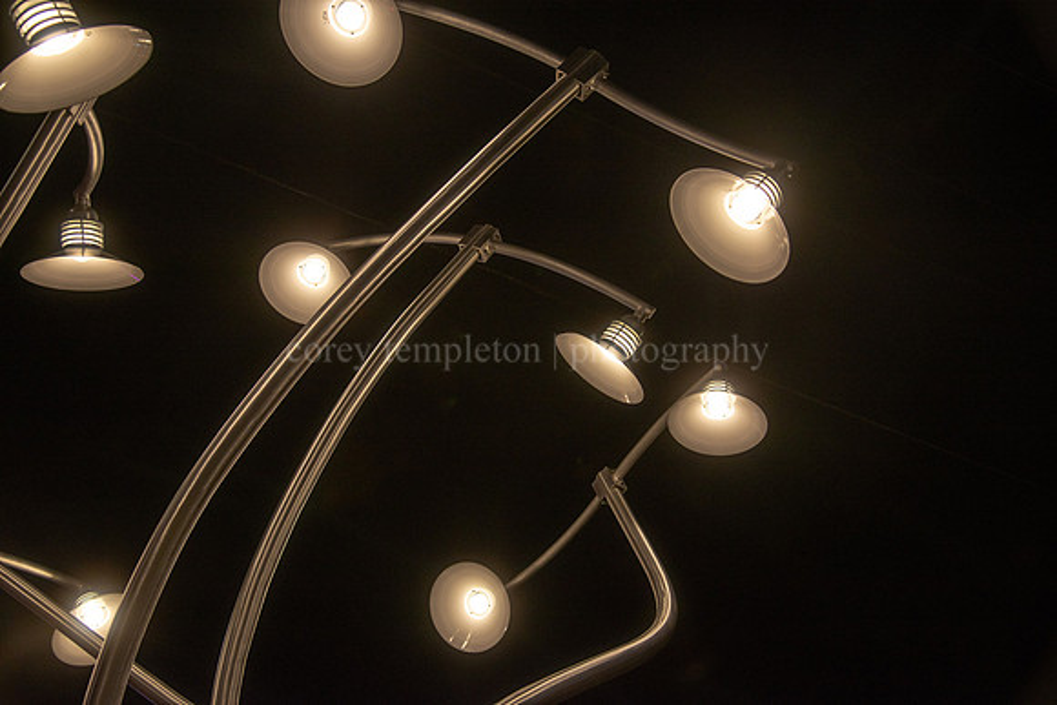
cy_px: 352
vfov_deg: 29.3
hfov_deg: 42.7
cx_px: 528
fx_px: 1351
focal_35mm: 46
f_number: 5
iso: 250
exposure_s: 1/60
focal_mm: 46
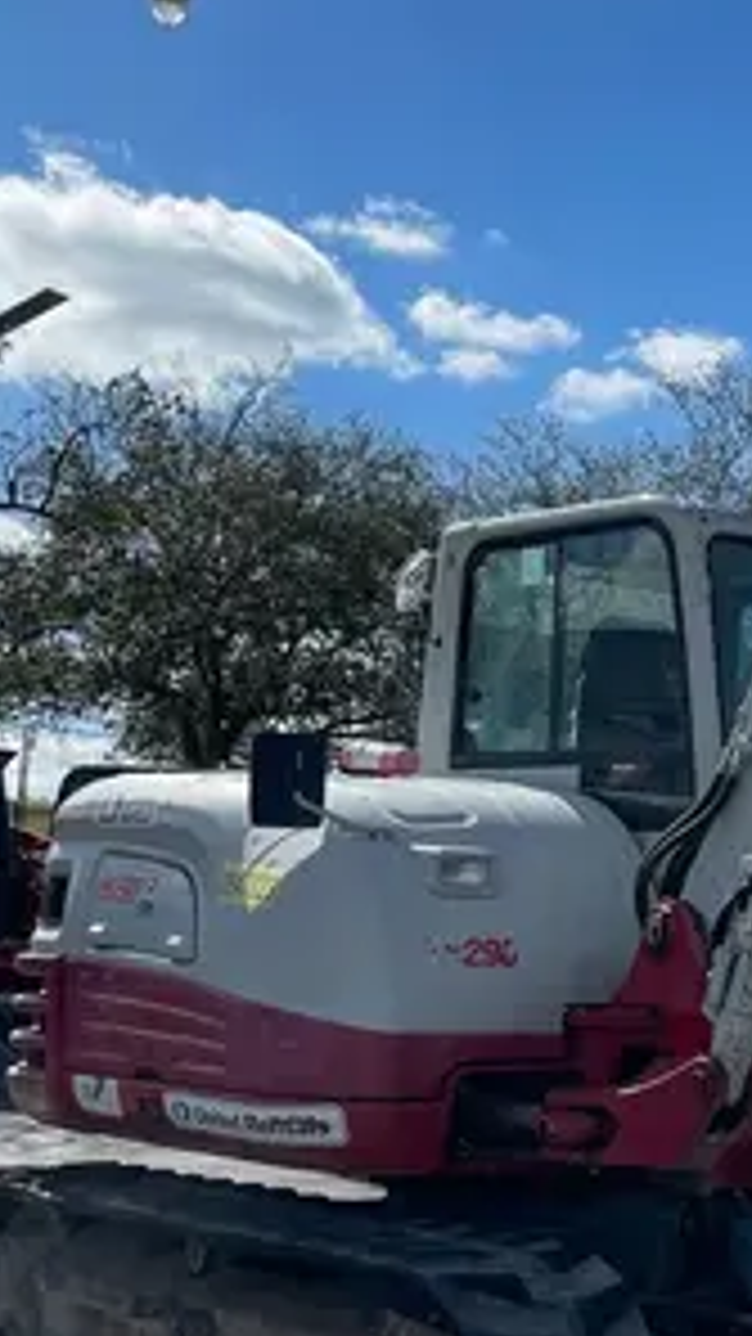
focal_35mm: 70
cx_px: 1013
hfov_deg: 16.2
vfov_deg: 30.2
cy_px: 672
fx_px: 2482
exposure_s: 1/7813
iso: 50
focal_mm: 4.2
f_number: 1.6
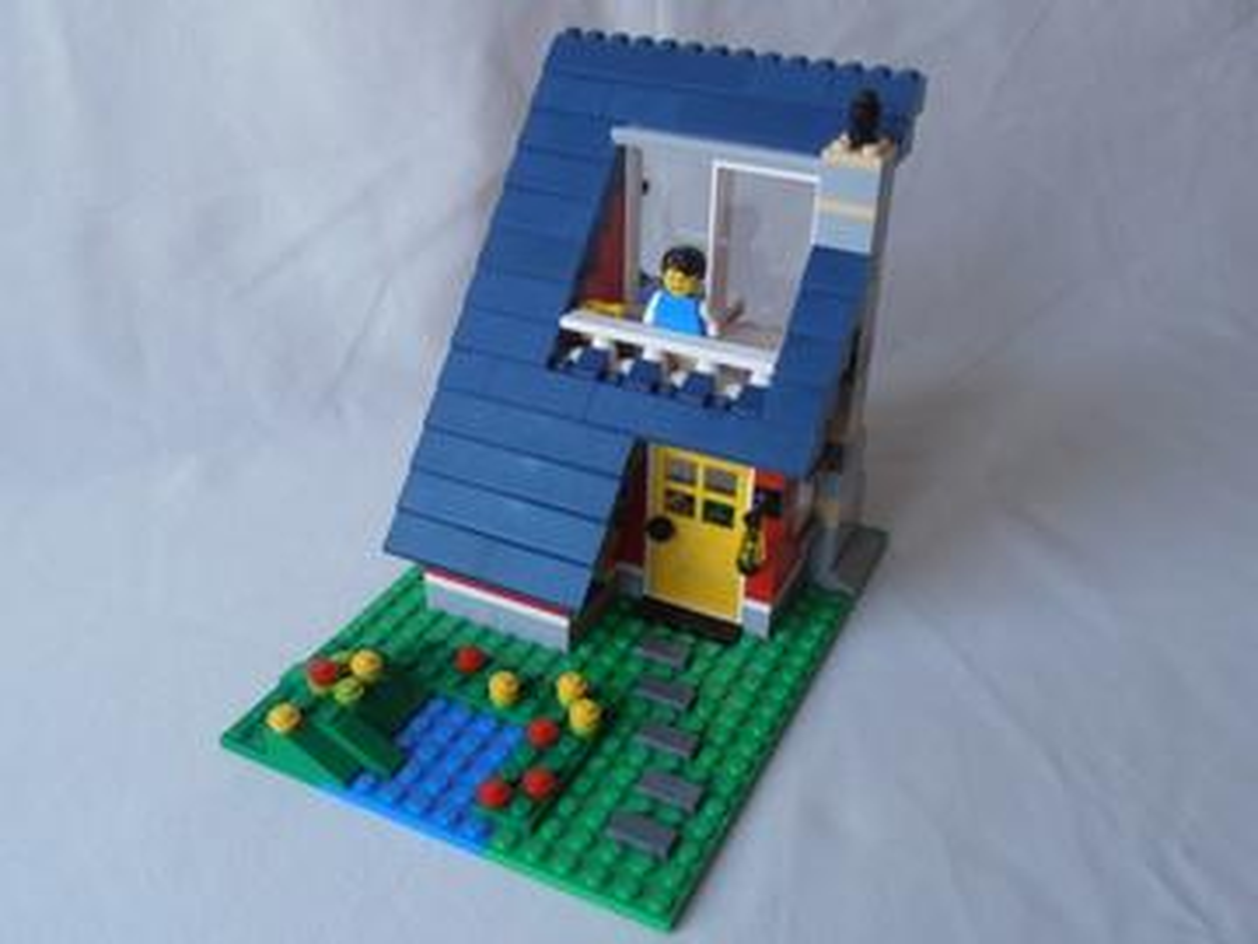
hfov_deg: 50.1
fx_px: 1345
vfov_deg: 38.7
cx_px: 629
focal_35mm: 37
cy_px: 472
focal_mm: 6.61
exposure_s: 1/40
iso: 80
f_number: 3.9
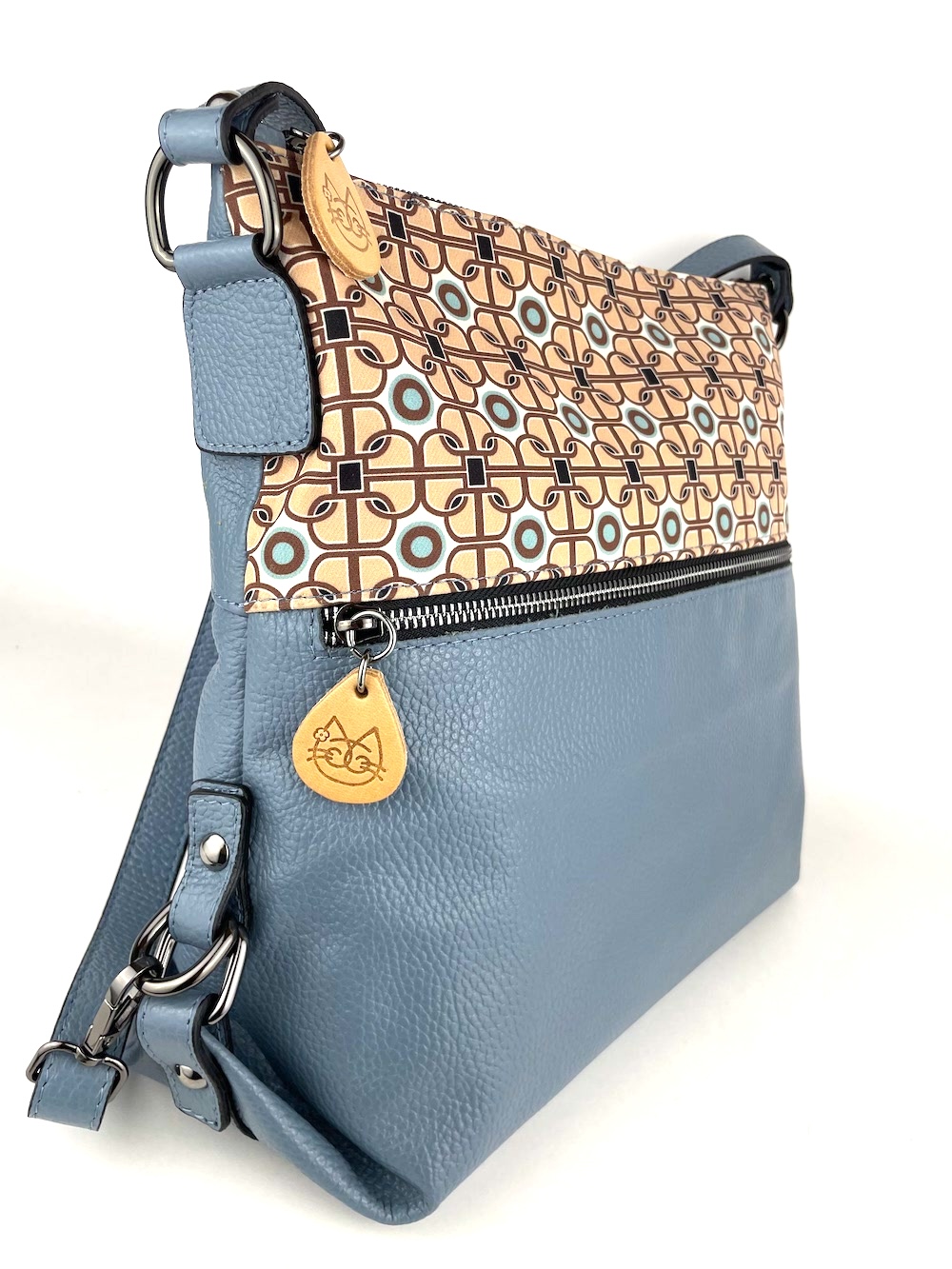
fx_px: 953
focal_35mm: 26
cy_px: 634
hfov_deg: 53.1
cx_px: 476
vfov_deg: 67.3
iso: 32
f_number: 1.6
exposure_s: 1/259
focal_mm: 4.2
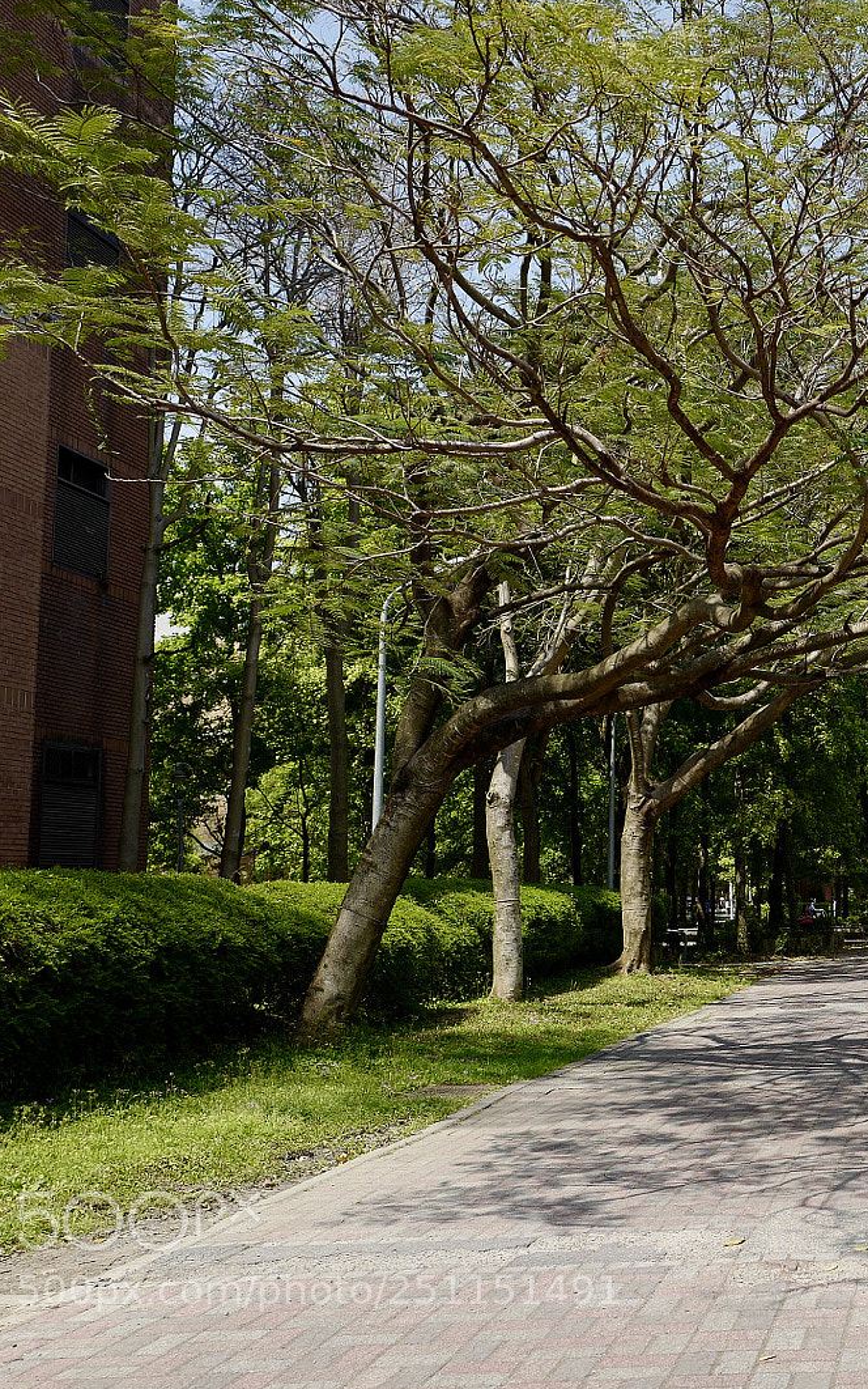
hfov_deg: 27.1
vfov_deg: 46.2
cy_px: 696
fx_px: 1627
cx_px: 982
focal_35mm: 43
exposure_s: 1/800
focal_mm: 28
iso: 100
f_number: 4
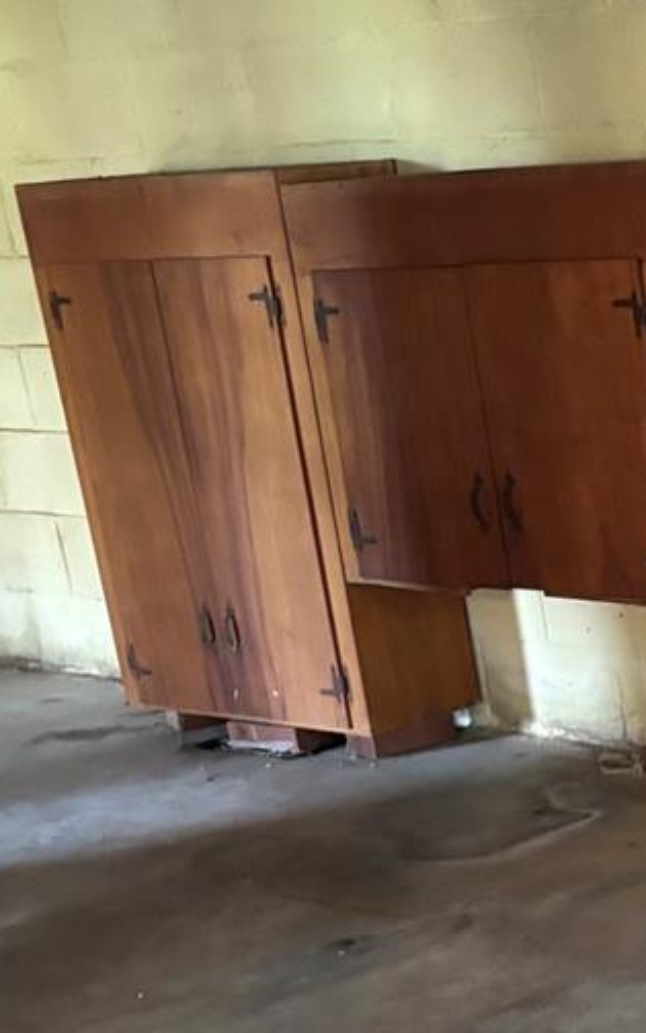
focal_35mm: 84
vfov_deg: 23.8
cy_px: 984
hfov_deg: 14.2
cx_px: 1054
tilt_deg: -19.1
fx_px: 2366
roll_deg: +4.1
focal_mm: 5.96
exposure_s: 1/30
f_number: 1.6
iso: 500
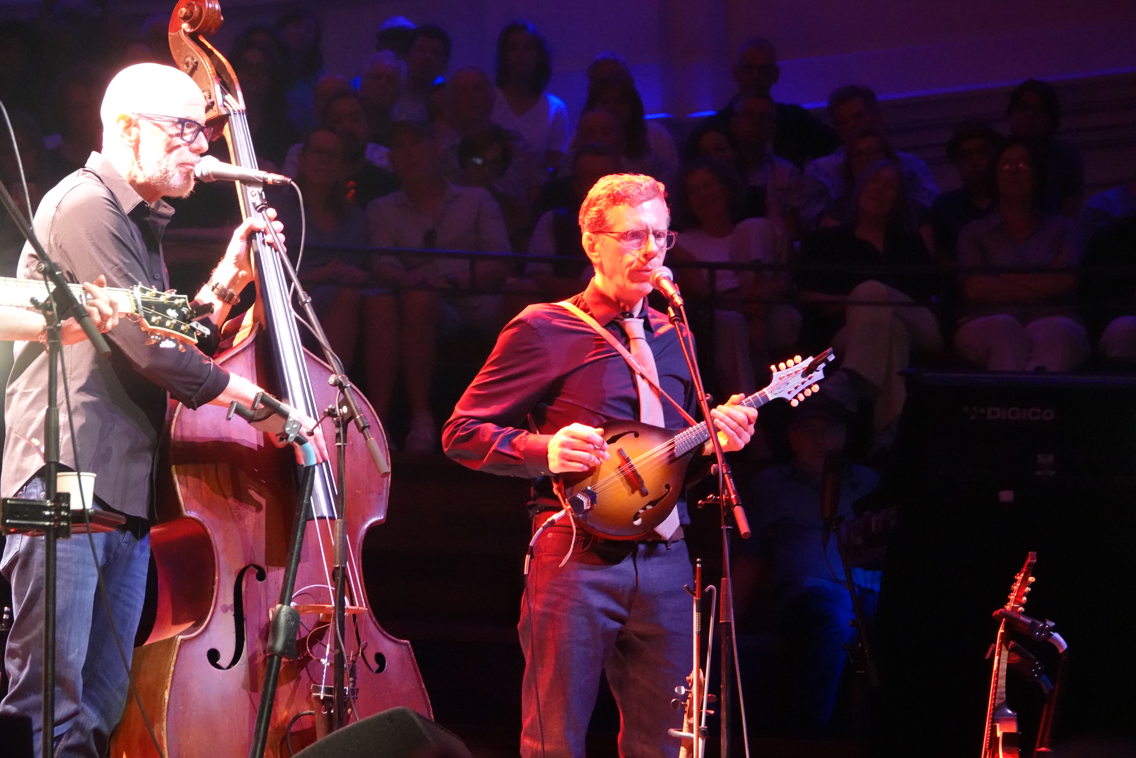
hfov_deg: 10.3
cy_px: 379
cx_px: 568
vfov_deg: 6.9
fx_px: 6311
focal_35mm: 200
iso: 3200
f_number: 4
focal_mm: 73.24
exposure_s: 1/40
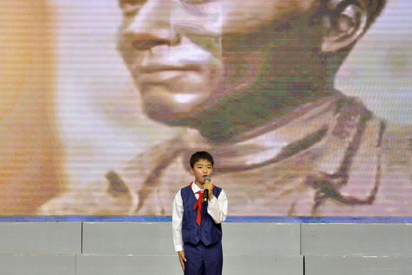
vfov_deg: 12.8
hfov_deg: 19.1
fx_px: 1225
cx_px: 200
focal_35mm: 107
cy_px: 145
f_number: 3.5
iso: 800
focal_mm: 70
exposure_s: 1/250
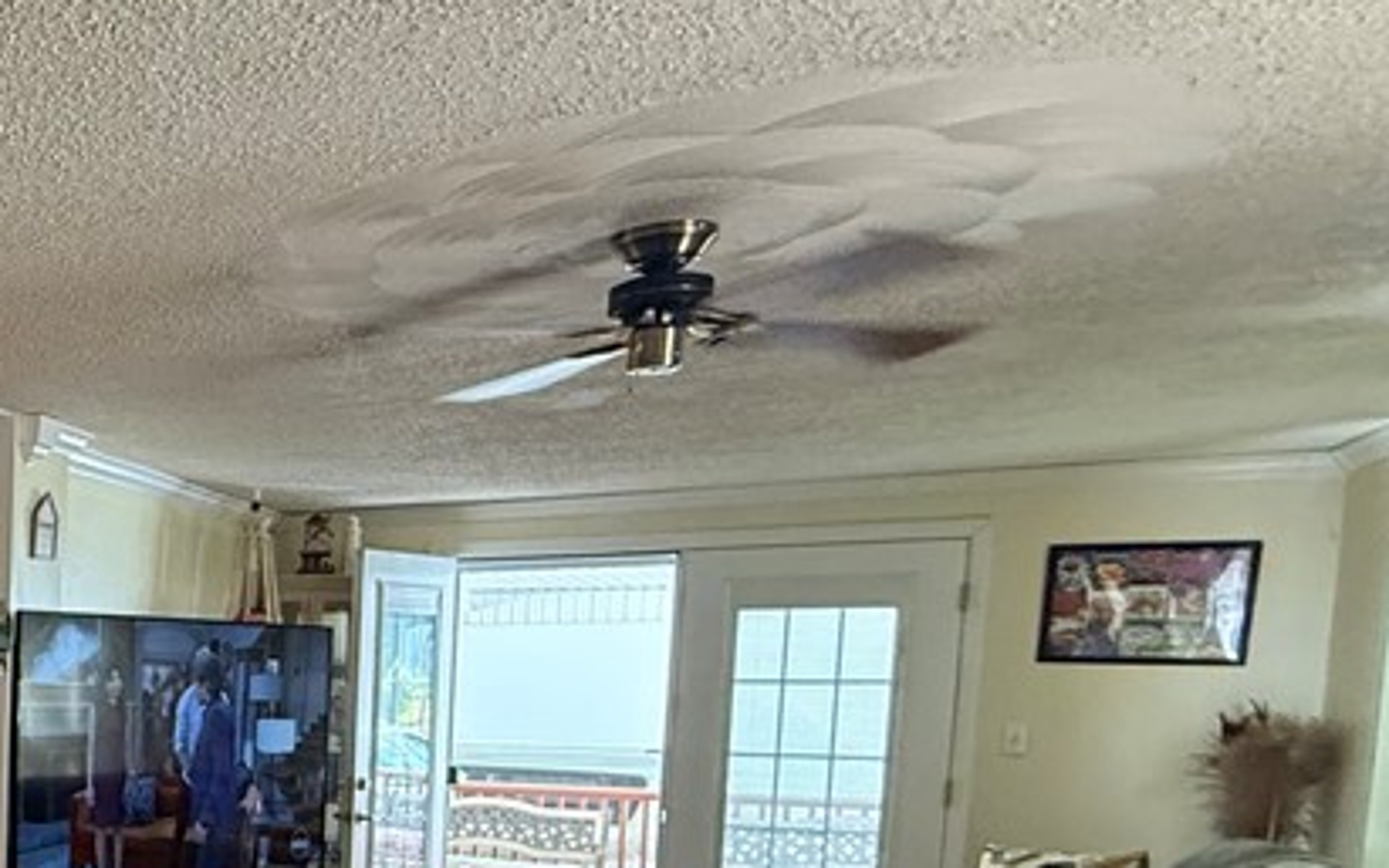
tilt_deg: -5.6
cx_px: -281
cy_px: 794
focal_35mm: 37
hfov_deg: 38.7
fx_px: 1401
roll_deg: -0.2
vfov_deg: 32.6
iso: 500
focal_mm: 2.22
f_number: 2.2
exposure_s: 1/60
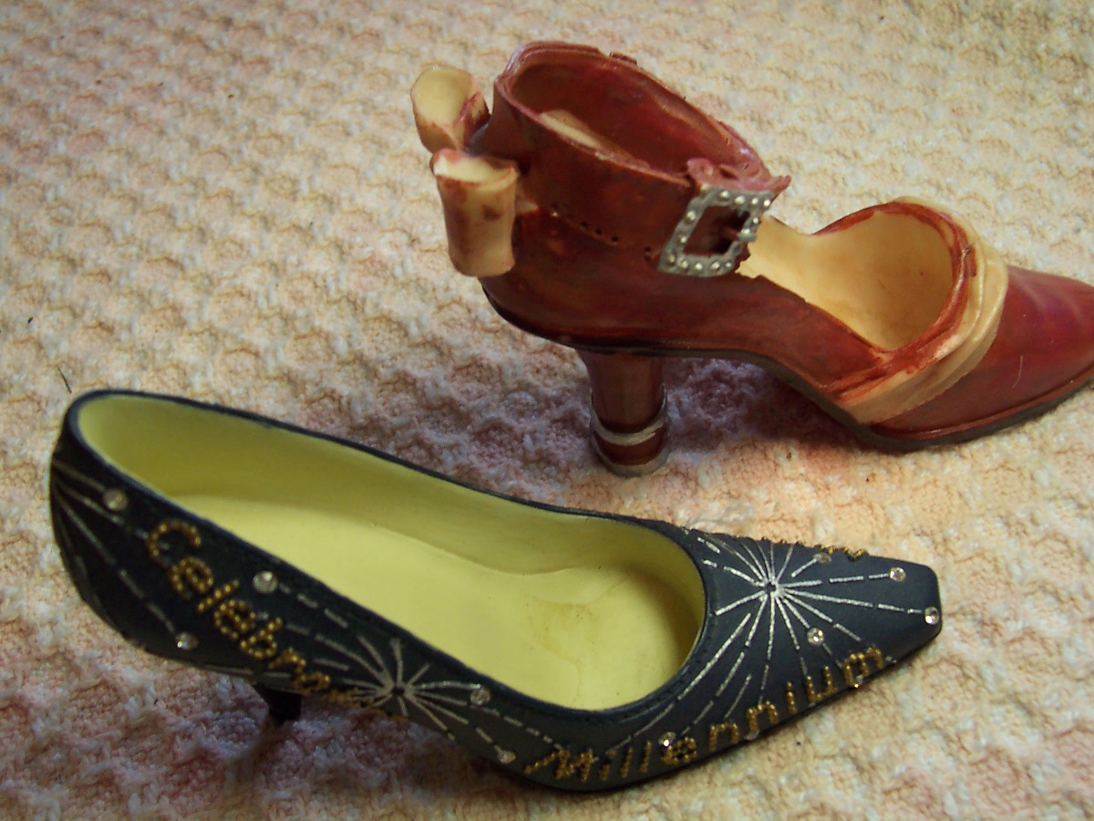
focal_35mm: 37
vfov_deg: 38.7
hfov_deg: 50.1
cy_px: 410
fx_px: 1169
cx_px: 547
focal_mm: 5.6
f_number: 2.8
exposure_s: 1/90
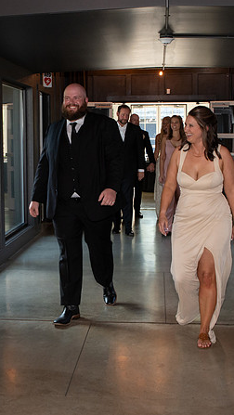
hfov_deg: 22.2
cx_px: 79
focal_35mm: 54
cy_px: 193
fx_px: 595
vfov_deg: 38.5
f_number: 5.6
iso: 1000
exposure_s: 1/160
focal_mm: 24
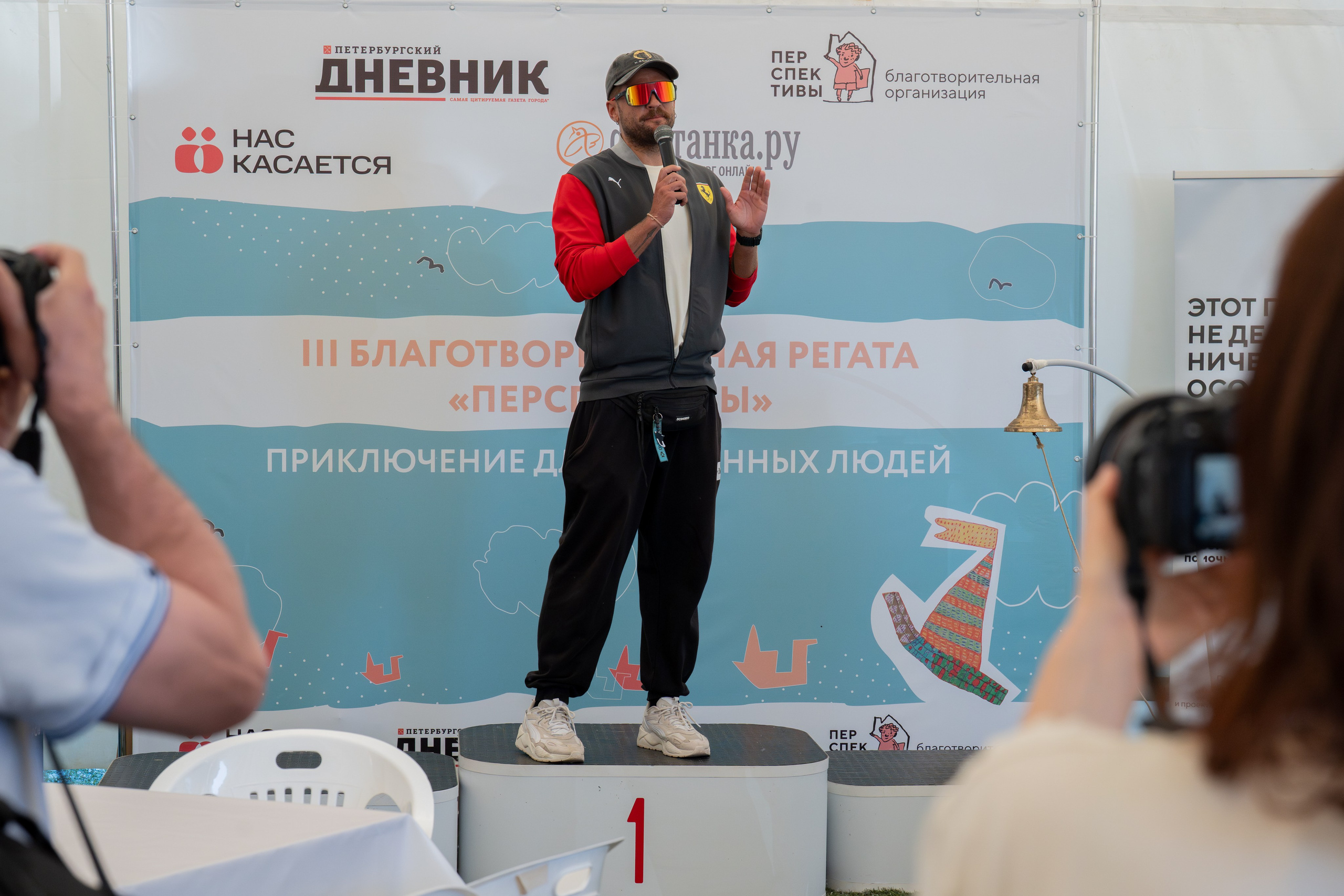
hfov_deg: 28.0
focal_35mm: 72
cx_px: 672
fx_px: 2695
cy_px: 448
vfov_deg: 18.9
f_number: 7.1
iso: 3200
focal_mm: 70
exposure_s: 1/500
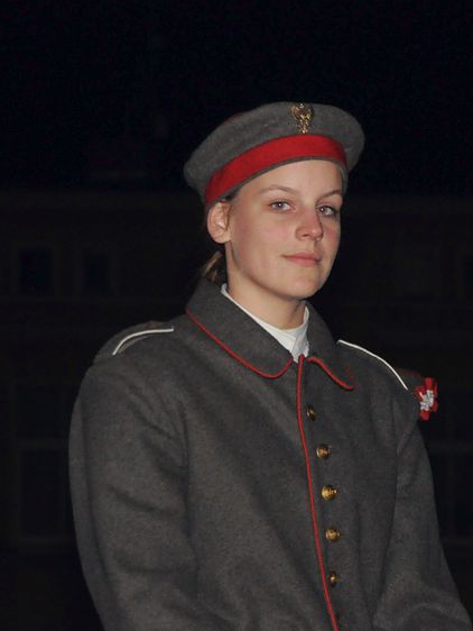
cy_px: 316
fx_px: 4164
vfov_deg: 8.7
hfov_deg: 6.5
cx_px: 288
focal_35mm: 229
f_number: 8
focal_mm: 105
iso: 2500
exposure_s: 1/60
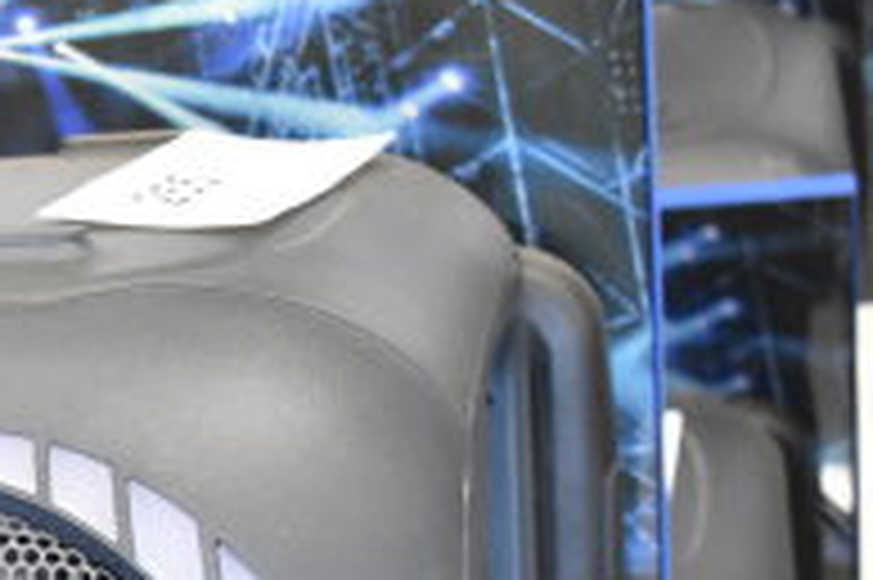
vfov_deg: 12.8
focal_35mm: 104
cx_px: -441
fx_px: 2520
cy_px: 708
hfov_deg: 17.6
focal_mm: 22
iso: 2800
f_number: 3.8
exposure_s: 1/40
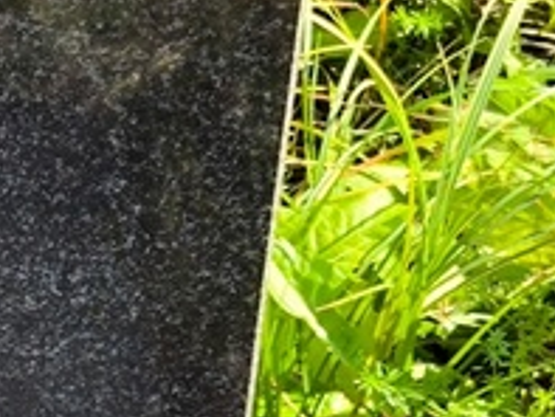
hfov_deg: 9.3
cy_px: 611
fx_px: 3257
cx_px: -427
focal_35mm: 203
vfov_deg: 7.2
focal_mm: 4.71
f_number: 1.7
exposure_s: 1/334
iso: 50
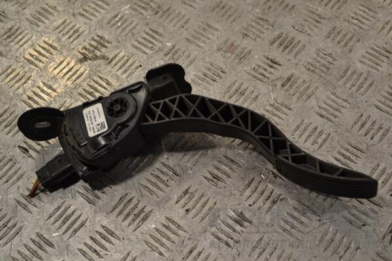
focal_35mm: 52
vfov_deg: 25.8
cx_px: 196
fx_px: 572
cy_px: 130
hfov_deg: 37.9
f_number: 5.6
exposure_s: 1/125
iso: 280
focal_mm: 35
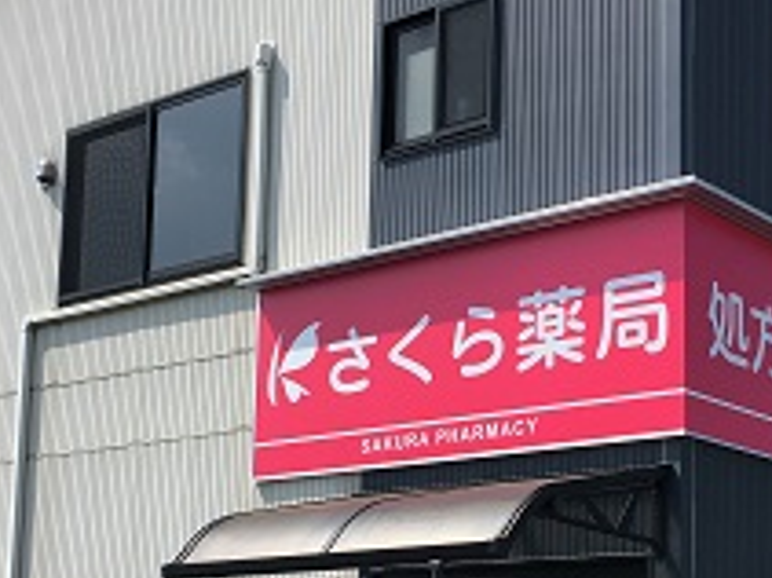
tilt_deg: +7.8
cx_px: 454
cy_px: 450
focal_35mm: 66
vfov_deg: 22.0
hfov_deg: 29.3
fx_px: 1471
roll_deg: -1.6
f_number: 2.2
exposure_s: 1/1479
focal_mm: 4.15
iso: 25
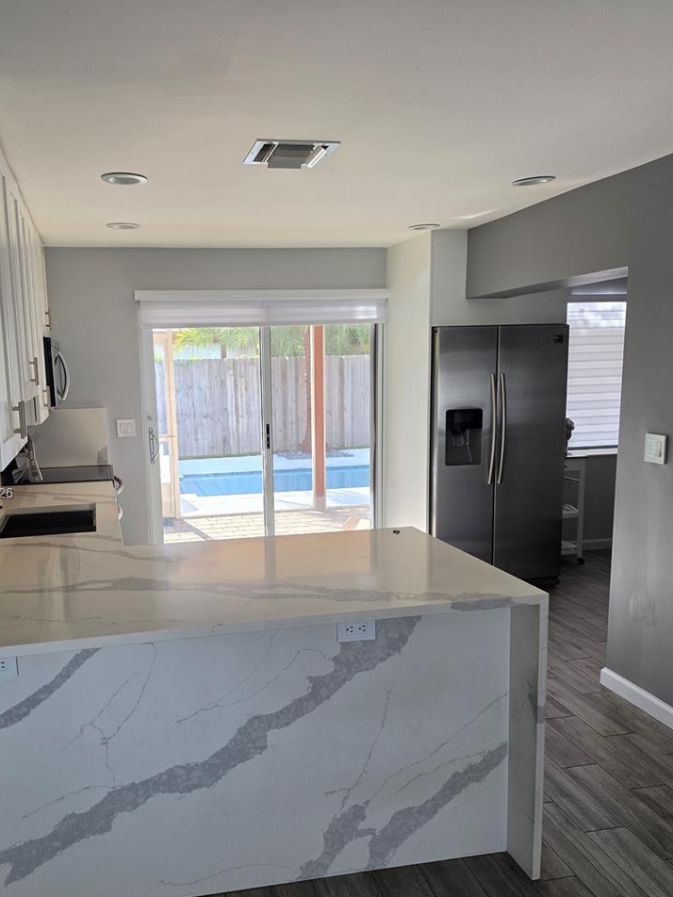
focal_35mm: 29
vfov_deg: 61.5
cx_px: 263
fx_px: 752
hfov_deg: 47.9
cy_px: 495
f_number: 1.4
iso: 100
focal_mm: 6.5
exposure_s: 1/120
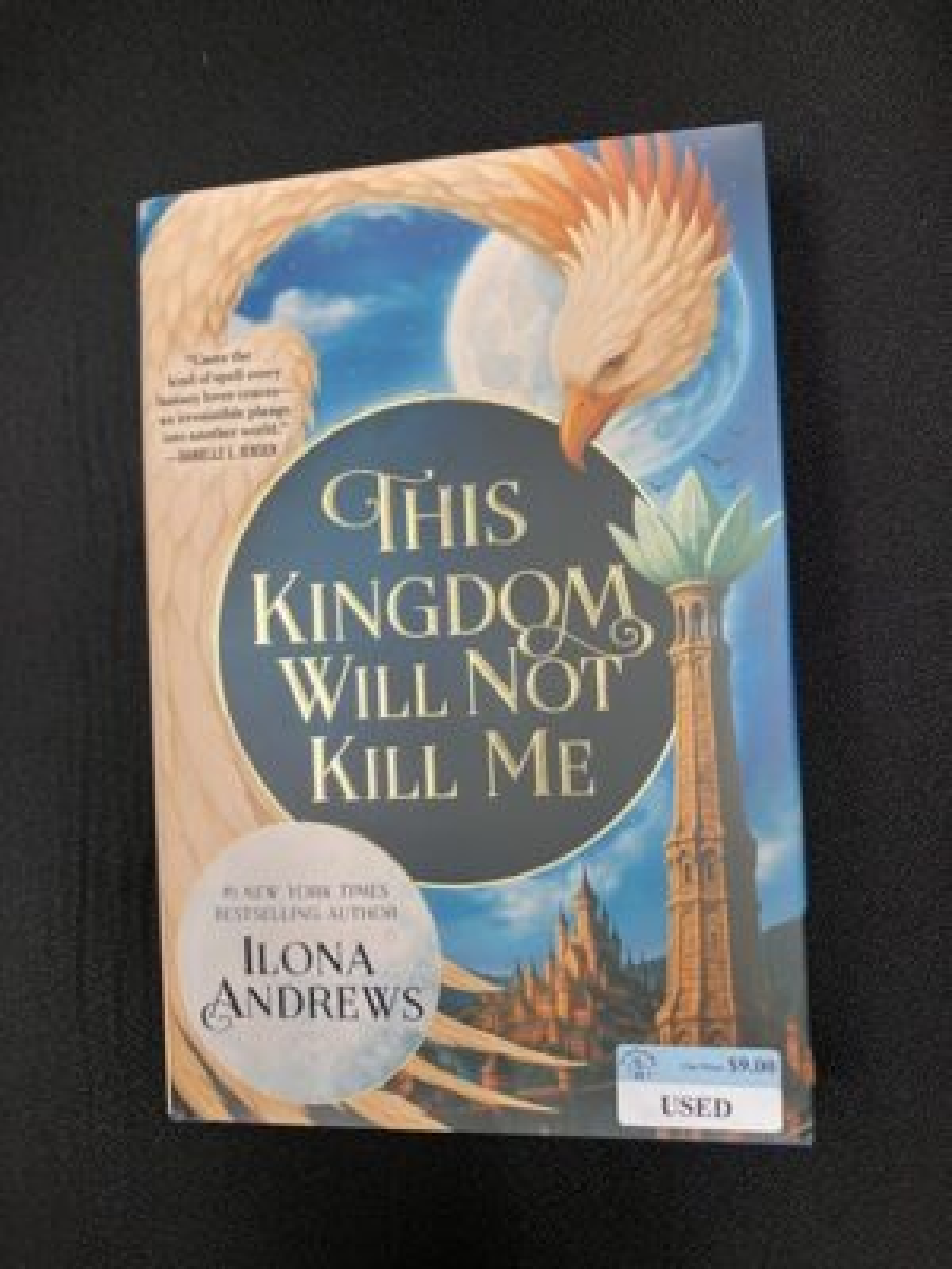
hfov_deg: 49.7
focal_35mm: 28
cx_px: 476
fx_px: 1027
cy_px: 634
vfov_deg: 63.4
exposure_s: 1/60
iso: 100
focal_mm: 3.99
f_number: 1.8
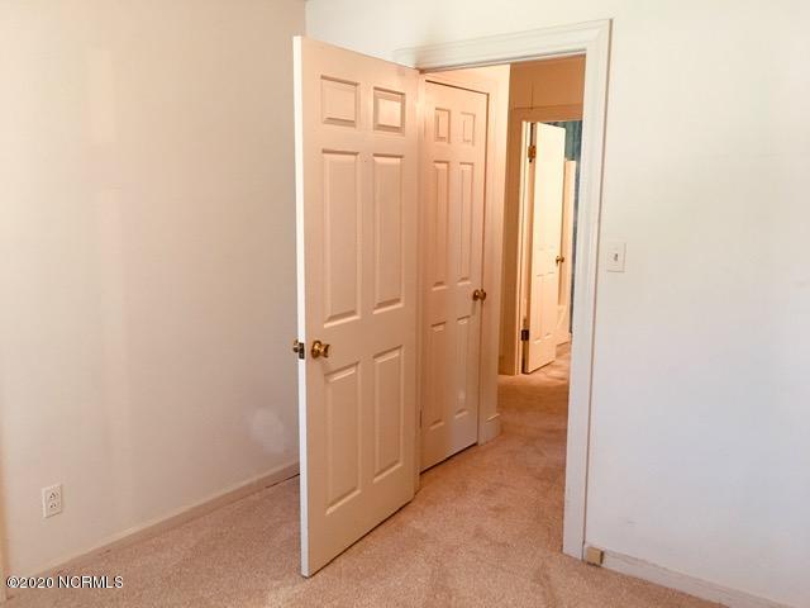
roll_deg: -0.1
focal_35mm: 29
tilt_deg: -8.4
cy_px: 304
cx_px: 405
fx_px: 679
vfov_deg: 48.2
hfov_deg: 61.7
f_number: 2.2
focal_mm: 4.15
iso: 64
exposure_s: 1/15
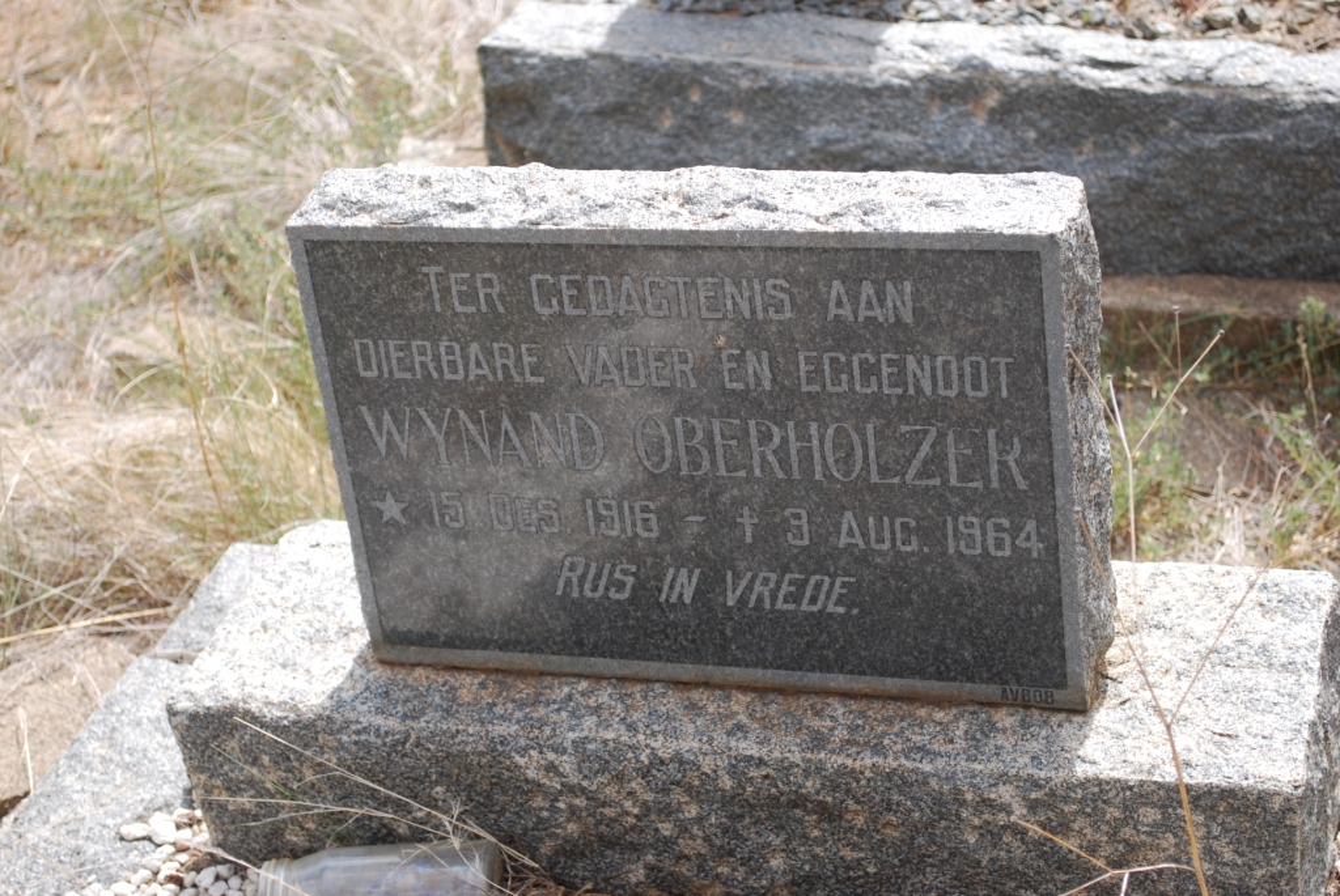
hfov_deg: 29.8
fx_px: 2515
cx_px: 670
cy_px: 448
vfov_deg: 20.2
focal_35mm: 68
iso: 100
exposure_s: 1/125
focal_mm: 45
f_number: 5.6
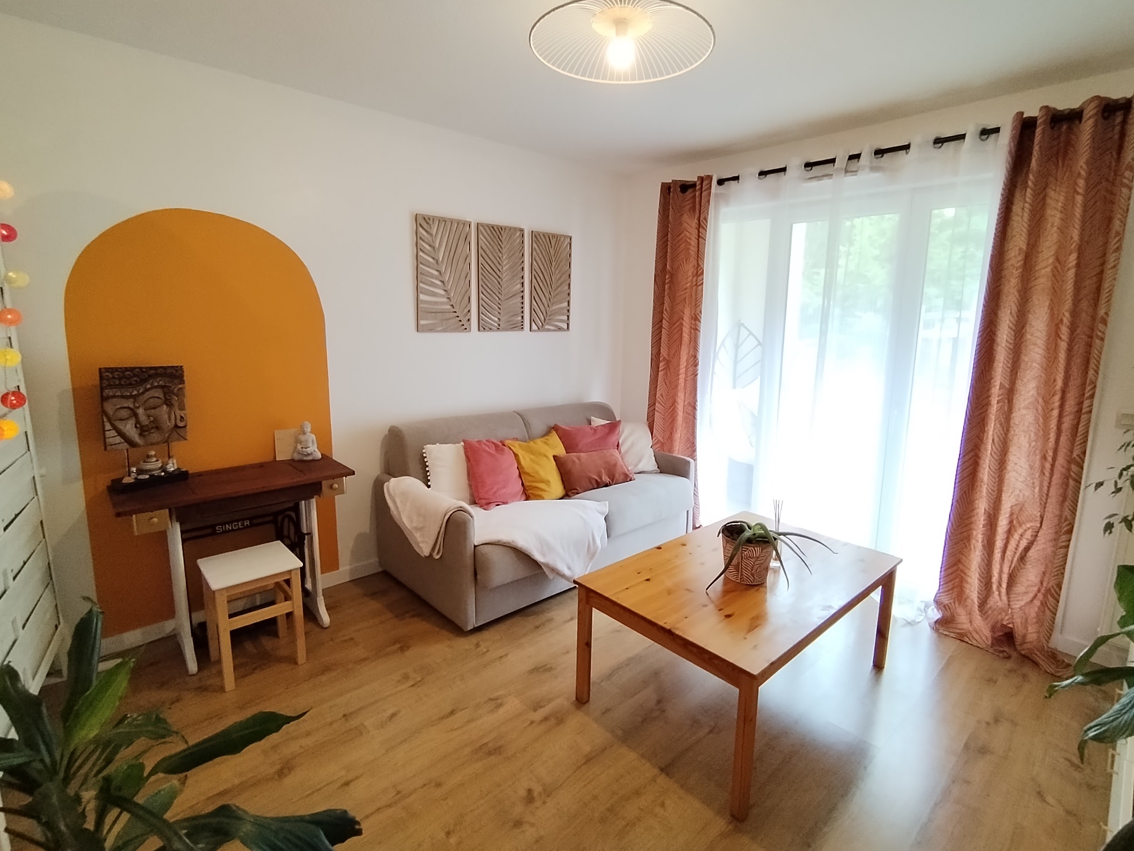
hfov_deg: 91.0
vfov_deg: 74.7
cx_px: 574
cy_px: 403
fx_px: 557
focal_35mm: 17
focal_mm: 1.42
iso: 201
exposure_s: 1/33.3
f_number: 2.2
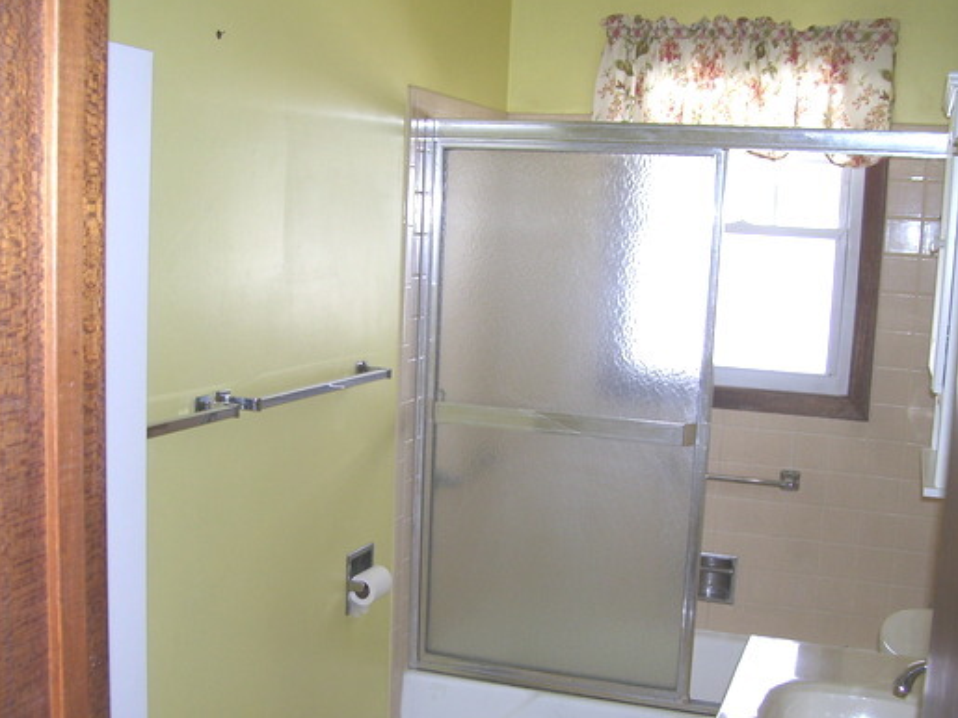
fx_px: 1273
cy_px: 424
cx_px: 461
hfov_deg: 41.2
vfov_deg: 31.4
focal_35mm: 46
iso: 80
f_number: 2.7
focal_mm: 6
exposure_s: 1/60
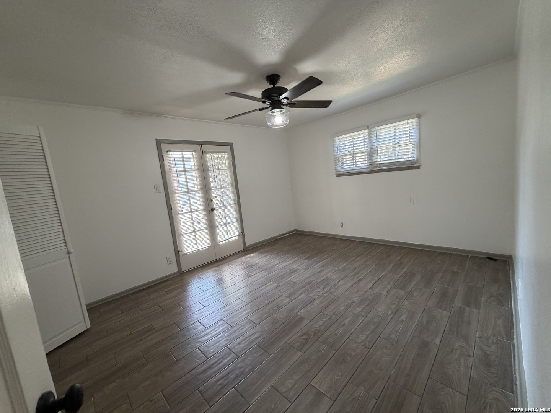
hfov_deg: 102.1
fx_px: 223
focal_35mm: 14
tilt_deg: -6.7
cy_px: 206
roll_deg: +5.5
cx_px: 276
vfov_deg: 85.7
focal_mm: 2.22
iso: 200
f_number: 2.2
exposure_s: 1/120
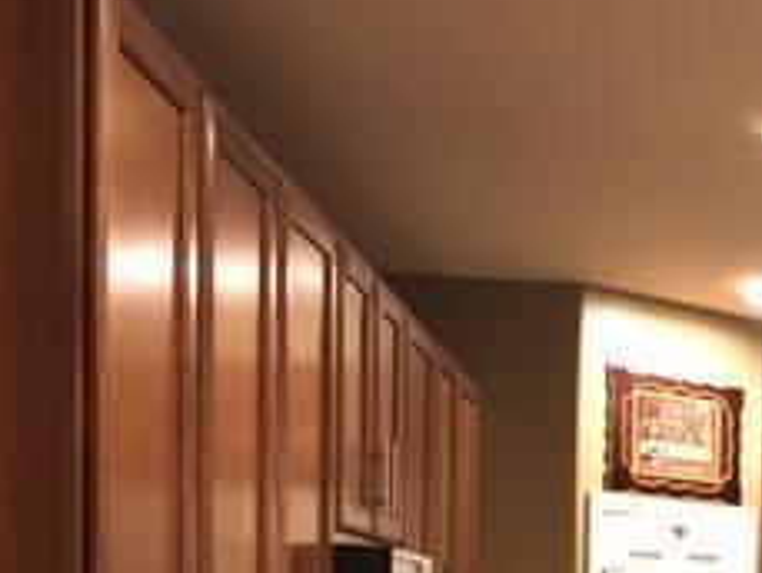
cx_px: 868
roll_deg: -1.5
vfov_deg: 17.4
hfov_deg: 22.5
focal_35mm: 81
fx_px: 1784
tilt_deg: -0.5
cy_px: 693
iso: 250
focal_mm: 4.15
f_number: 2.2
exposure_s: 1/15
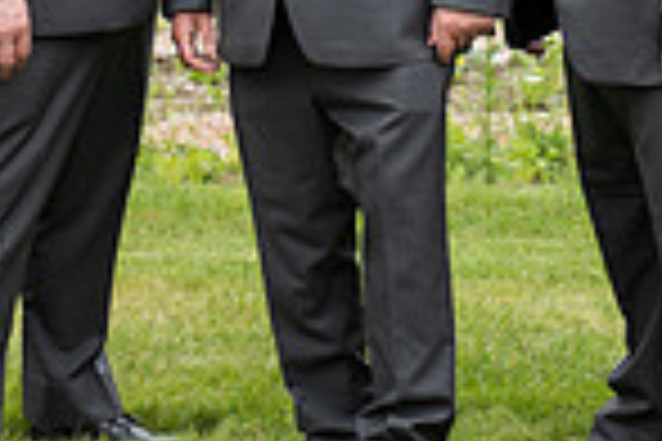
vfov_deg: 6.9
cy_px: -263
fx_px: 3622
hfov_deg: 10.4
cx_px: 351
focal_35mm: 197
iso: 64
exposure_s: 1/200
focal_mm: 50
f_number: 2.8
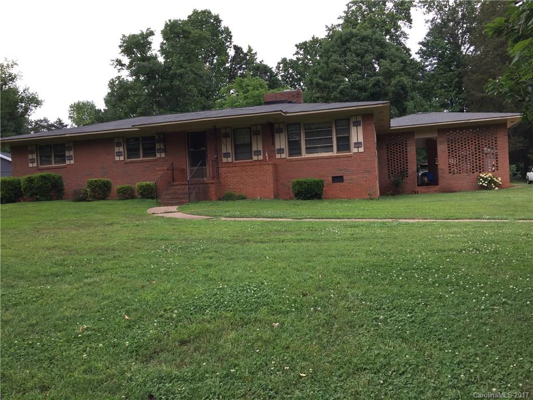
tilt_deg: +2.0
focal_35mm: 29
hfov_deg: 61.7
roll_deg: +1.1
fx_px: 447
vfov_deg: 48.2
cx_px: 266
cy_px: 200
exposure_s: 1/289
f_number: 2.2
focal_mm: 4.15
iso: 32
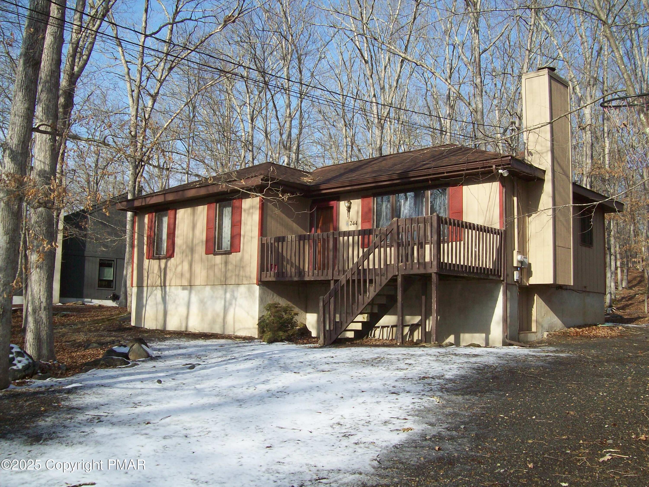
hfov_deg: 51.4
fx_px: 675
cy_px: 244
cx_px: 324
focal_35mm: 36
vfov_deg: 39.7
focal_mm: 6
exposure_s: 1/308
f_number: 4.8
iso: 80
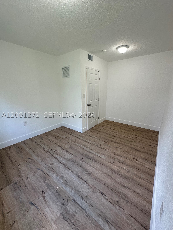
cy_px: 115
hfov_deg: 85.7
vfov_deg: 102.1
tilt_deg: -15.1
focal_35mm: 14
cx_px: 86
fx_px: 93
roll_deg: -0.6
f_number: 2.2
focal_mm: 2.22
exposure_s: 1/120
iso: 80
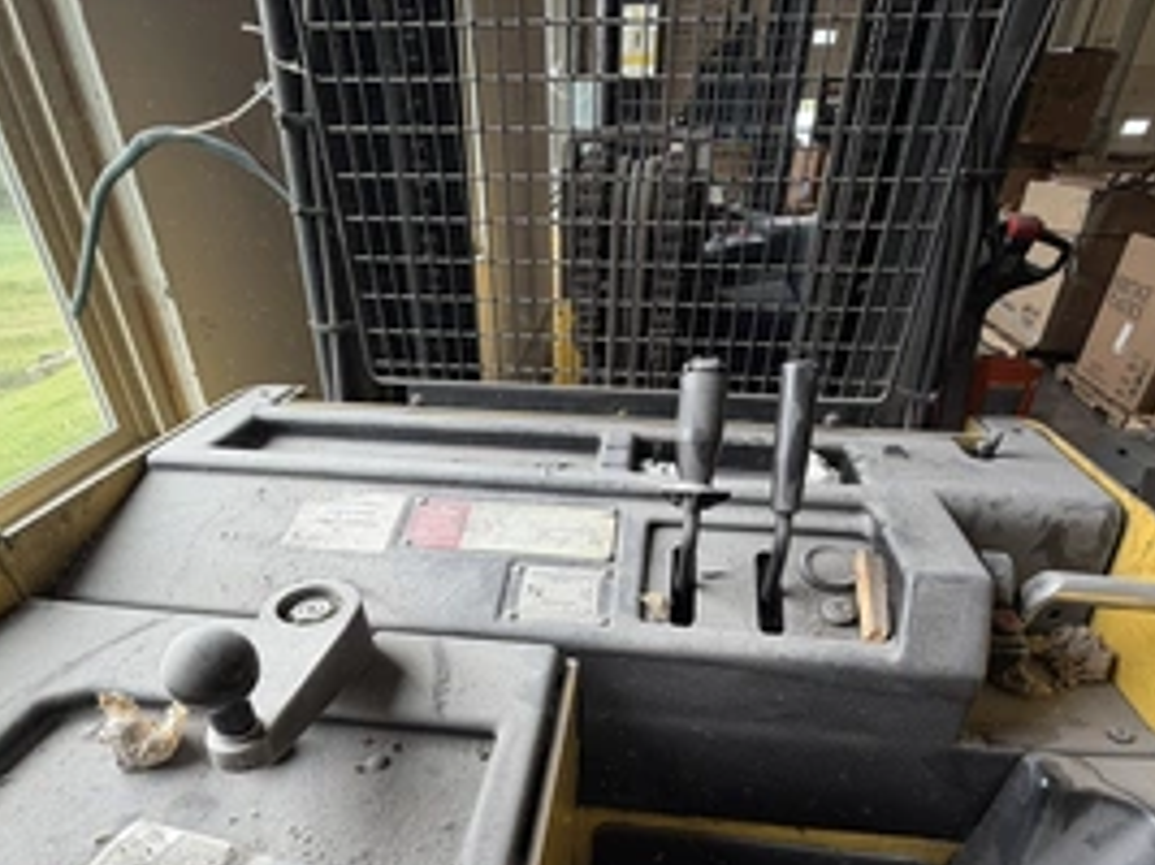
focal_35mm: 21
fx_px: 700
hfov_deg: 79.0
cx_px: 567
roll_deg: +0.2
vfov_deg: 60.1
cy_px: 644
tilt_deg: -37.0
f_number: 2.2
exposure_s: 1/121
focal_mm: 2.22
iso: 64
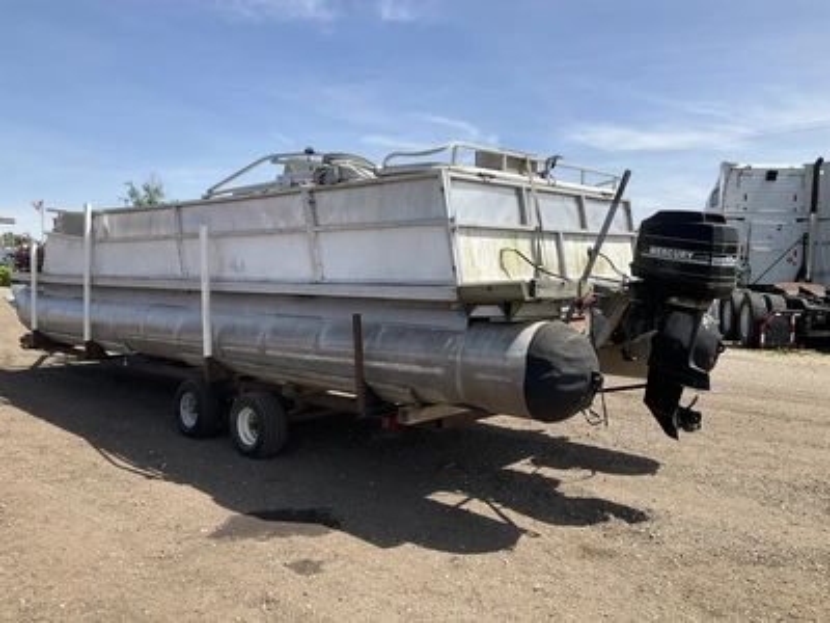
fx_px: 695
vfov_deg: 48.2
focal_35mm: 29
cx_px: 415
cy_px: 312
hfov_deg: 61.7
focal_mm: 3
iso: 25
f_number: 1.8
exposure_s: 1/1786
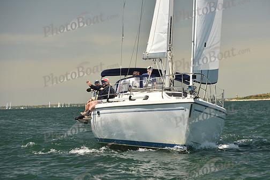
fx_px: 1170
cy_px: 93
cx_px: 147
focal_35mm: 156
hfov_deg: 13.2
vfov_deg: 8.8
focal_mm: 135
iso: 250
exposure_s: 1/800
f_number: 5
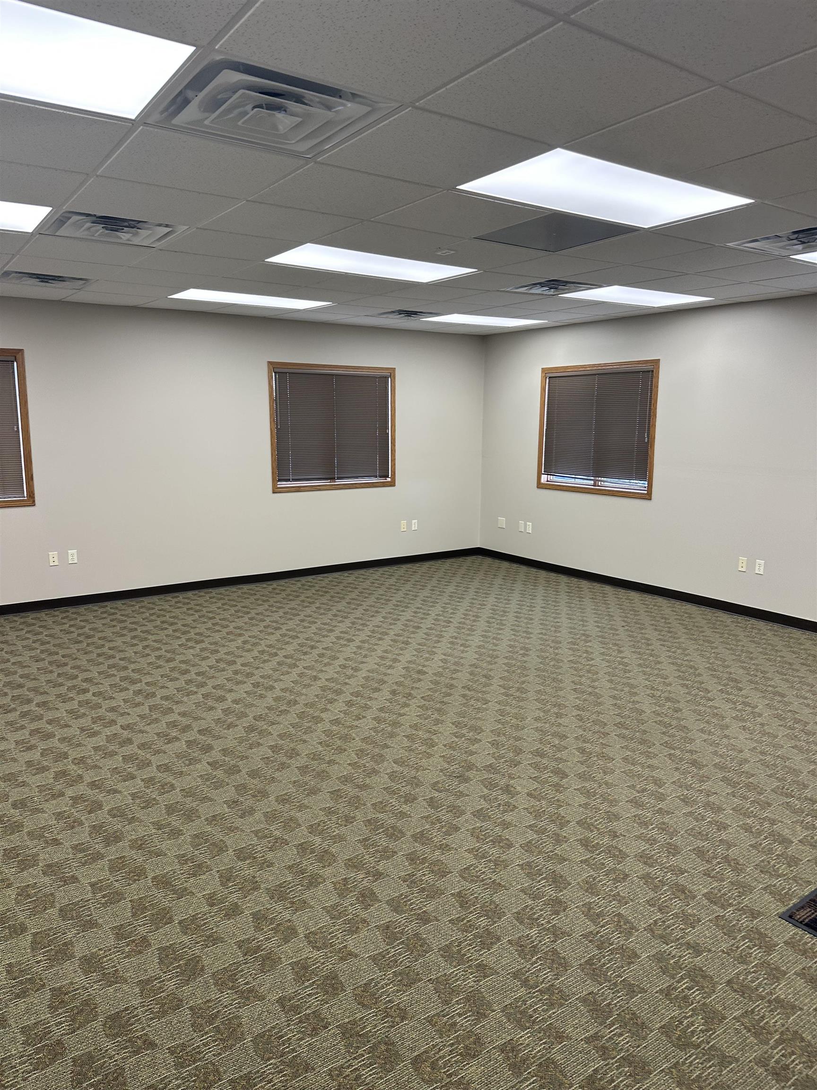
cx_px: 408
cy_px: 545
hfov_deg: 56.8
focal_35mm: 24
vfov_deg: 71.6
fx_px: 755
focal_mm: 6.86
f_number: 1.78
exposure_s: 1/120
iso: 125
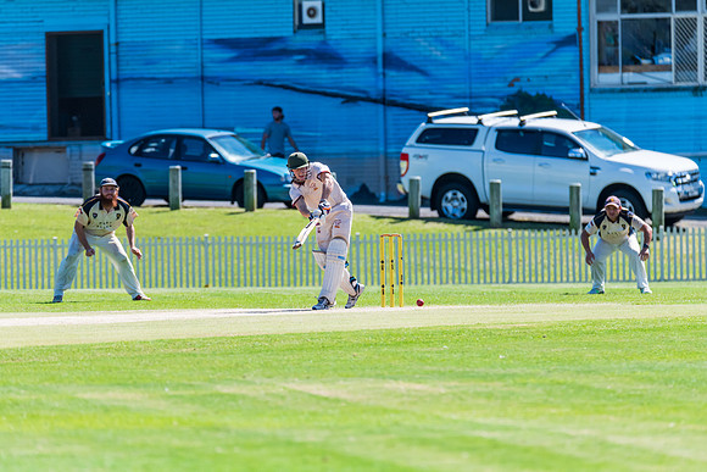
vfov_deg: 3.0
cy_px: 229
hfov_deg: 4.5
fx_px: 8975
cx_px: 322
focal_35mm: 457
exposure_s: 1/2000
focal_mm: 420
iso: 640
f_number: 6.3
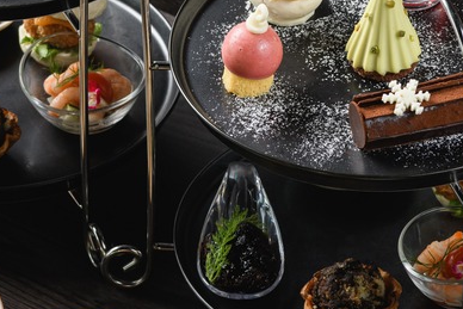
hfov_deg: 7.4
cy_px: 113
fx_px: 3589
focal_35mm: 279
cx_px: 197
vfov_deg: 4.9
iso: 800
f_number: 10
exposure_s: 1/30
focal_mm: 105
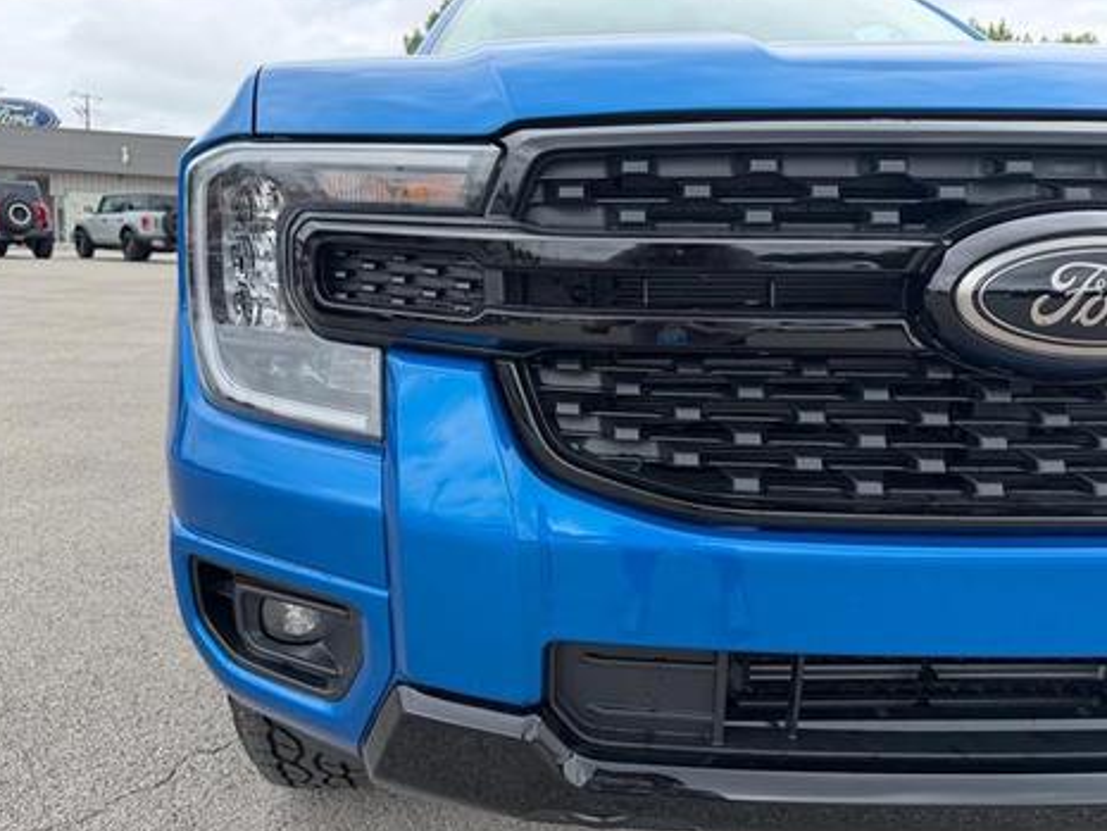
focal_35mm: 26
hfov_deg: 67.3
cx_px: 531
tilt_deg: -10.2
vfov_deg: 53.1
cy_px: 433
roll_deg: -3.8
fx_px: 832
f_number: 1.78
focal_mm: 6.76
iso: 100
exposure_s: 1/1437
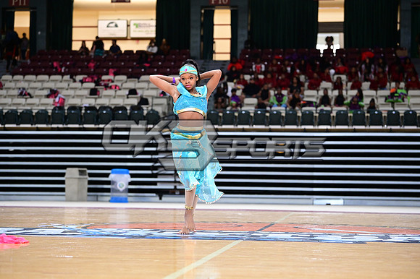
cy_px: 140
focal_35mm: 82
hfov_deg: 24.8
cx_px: 210
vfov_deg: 16.6
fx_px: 956
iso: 6400
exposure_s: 1/1000
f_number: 3.2
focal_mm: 82
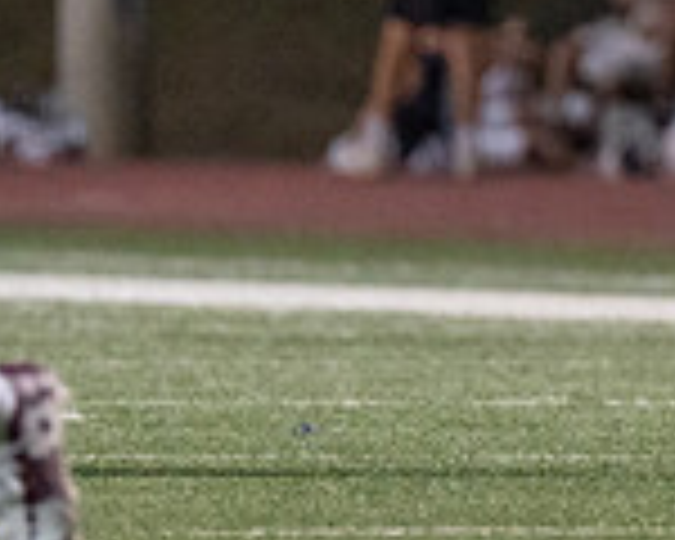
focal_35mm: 1091
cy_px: -145
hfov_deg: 1.8
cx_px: 1103
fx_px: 21795
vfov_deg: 1.4
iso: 2000
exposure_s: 1/800
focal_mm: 200
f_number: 2.8
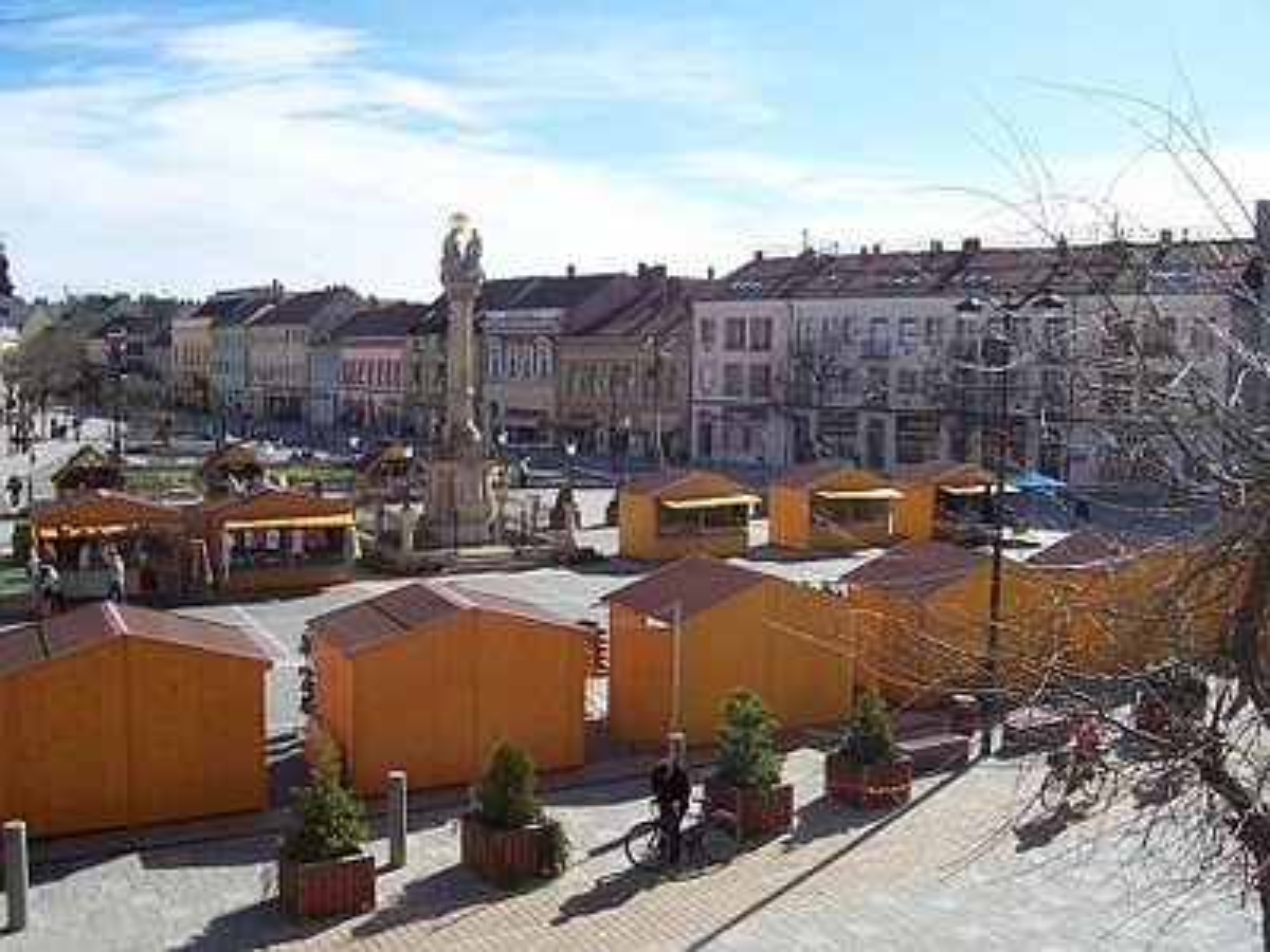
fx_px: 1247
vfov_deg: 41.8
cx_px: 635
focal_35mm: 34
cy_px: 476
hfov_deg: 54.0
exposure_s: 1/500
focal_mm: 5.6
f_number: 5.6
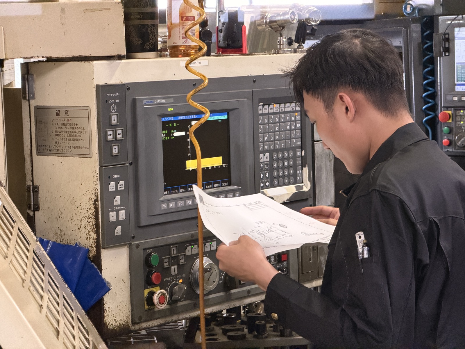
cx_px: 232
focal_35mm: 100
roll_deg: +1.9
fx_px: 1343
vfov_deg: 14.8
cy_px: 174
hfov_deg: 19.6
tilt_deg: -6.2
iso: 500
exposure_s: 1/60
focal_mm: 16.89
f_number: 2.8
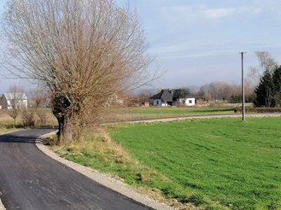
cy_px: 174
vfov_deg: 17.4
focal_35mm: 84
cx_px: 177
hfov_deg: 23.2
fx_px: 681
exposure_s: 1/977
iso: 50
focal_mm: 3.95
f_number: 1.8
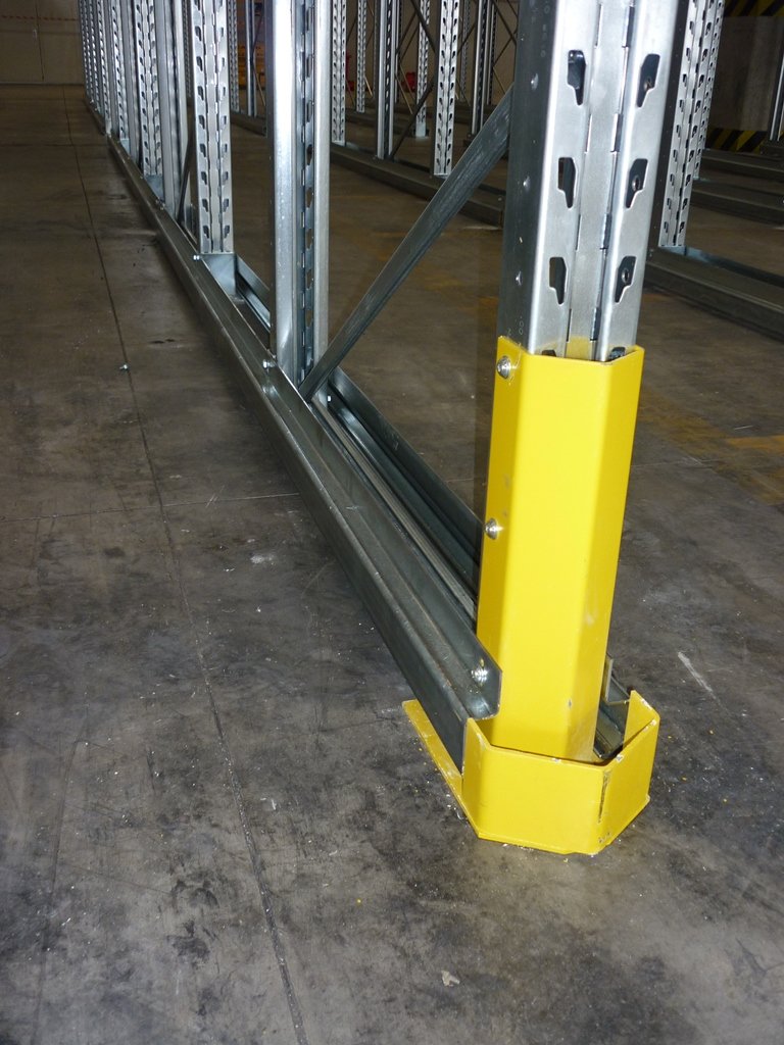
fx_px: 997
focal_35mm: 33
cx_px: 392
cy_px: 522
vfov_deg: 55.4
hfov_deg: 42.9
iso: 100
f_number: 2.8
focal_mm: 5.5
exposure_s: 1/30
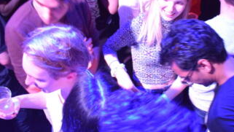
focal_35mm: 44
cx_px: 171
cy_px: 50
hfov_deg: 45.1
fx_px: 273
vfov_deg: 27.1
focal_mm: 18
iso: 6400
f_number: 3.5
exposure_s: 1/25
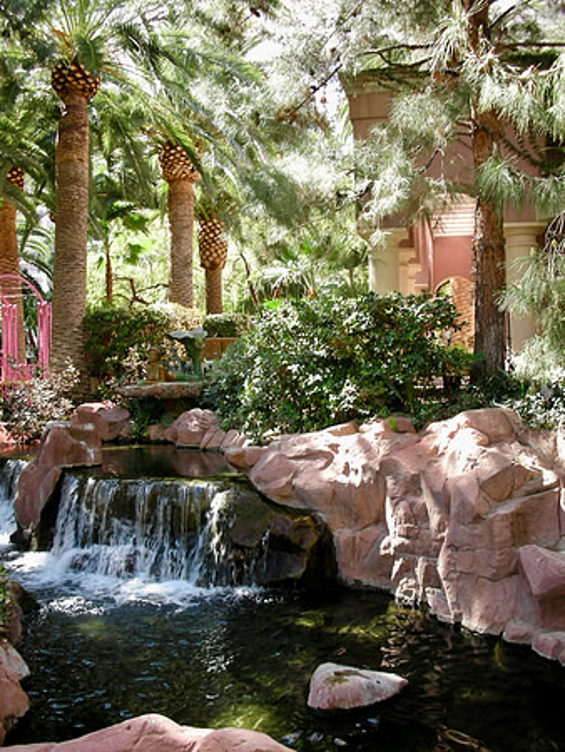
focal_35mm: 35
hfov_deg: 40.7
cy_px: 376
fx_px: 761
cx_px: 282
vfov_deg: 52.6
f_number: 3
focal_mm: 5.8
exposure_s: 1/48
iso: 50
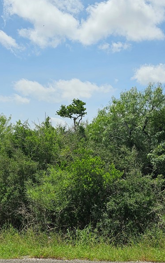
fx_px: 302
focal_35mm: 42
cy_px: 162
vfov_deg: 46.8
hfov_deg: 30.6
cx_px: 74
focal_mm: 6.3
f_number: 1.7
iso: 10
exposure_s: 1/1488
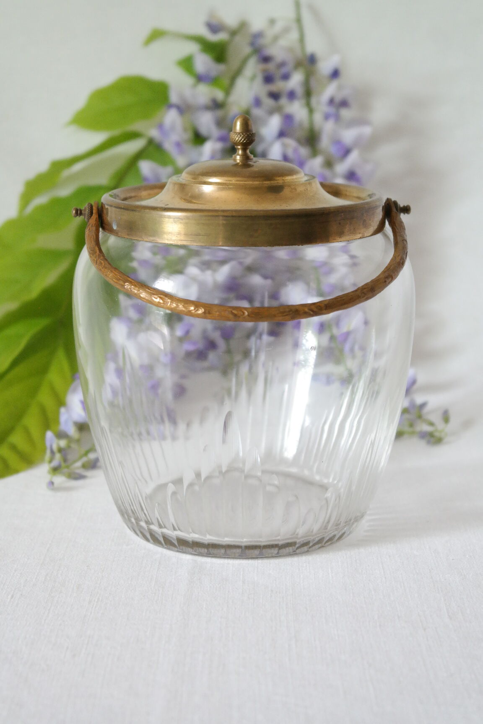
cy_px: 362
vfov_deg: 26.3
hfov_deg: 17.7
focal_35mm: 77
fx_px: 1550
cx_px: 242
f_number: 5.6
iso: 1600
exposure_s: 1/50
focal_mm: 50
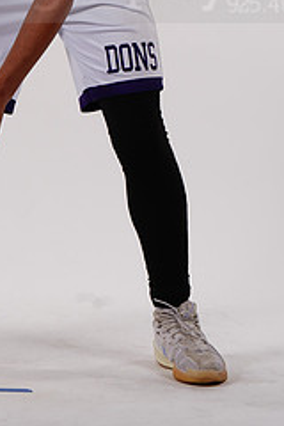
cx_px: -4
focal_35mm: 319
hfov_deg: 4.3
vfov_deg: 6.4
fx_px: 3775
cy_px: -34
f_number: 10
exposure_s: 1/500
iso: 200
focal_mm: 132
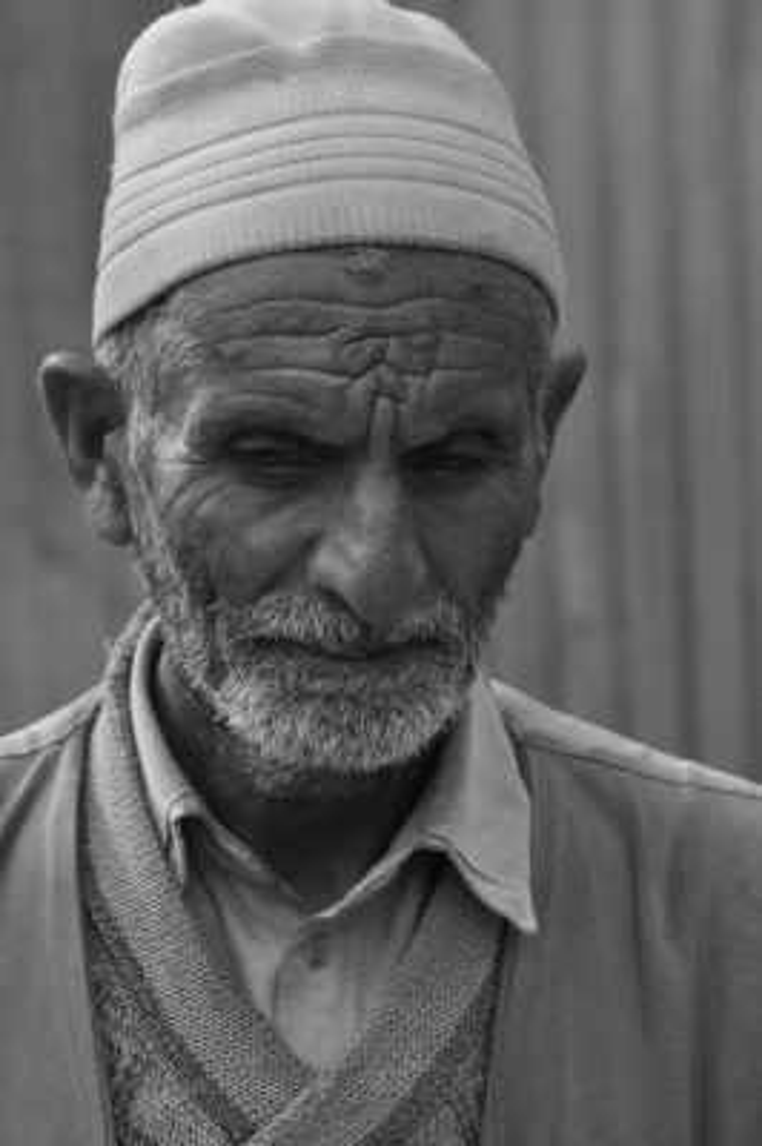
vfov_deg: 16.1
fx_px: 4055
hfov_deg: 10.7
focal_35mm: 128
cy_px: 573
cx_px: 381
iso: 400
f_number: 5
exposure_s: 1/400
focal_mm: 85
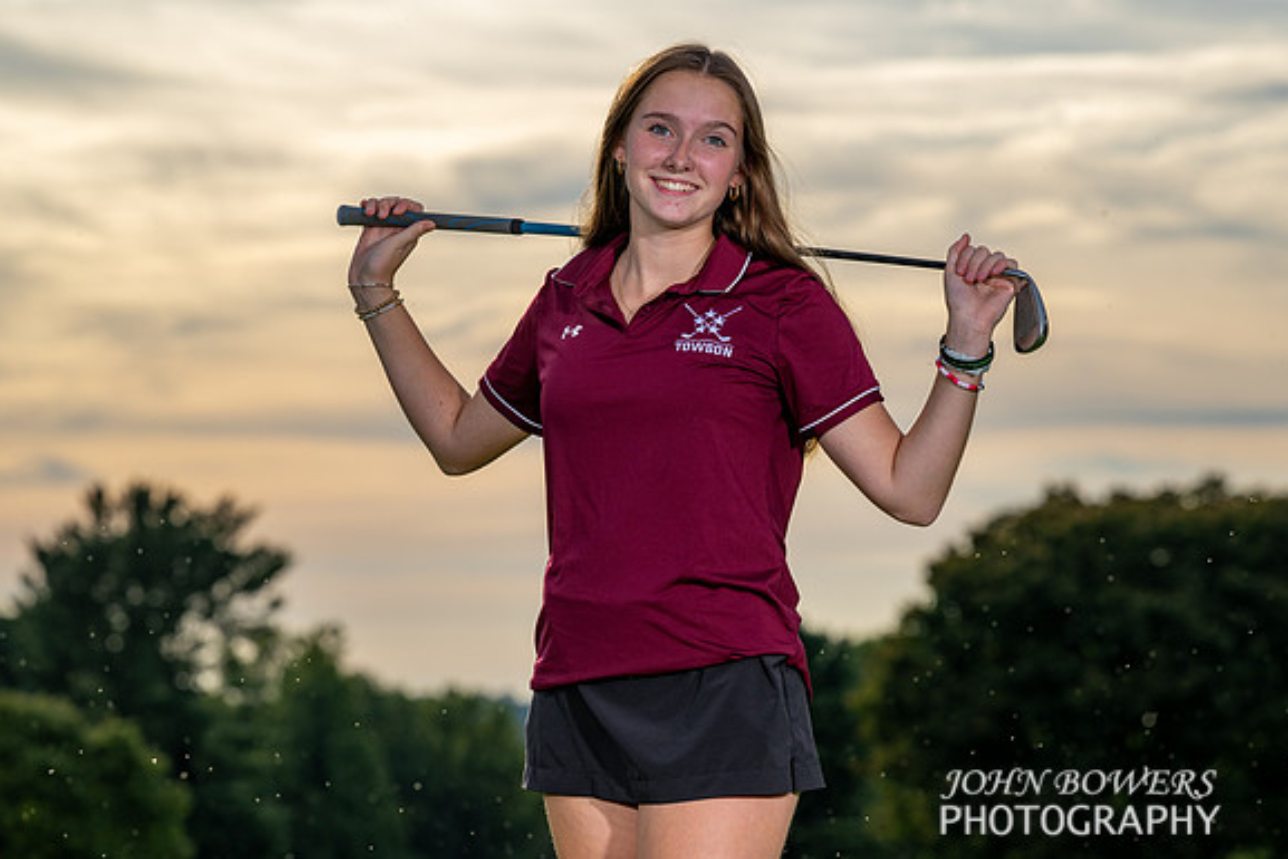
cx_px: 678
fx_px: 5726
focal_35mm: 160
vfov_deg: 8.6
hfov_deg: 12.8
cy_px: 409
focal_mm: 130
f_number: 5.6
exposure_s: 1/400
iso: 80
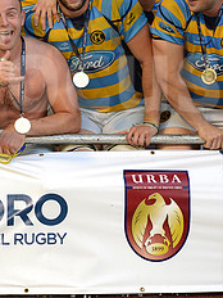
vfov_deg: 8.1
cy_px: 69
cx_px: -101
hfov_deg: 6.0
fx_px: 2104
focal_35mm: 245
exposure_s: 1/160
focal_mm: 102
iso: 400
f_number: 2.8
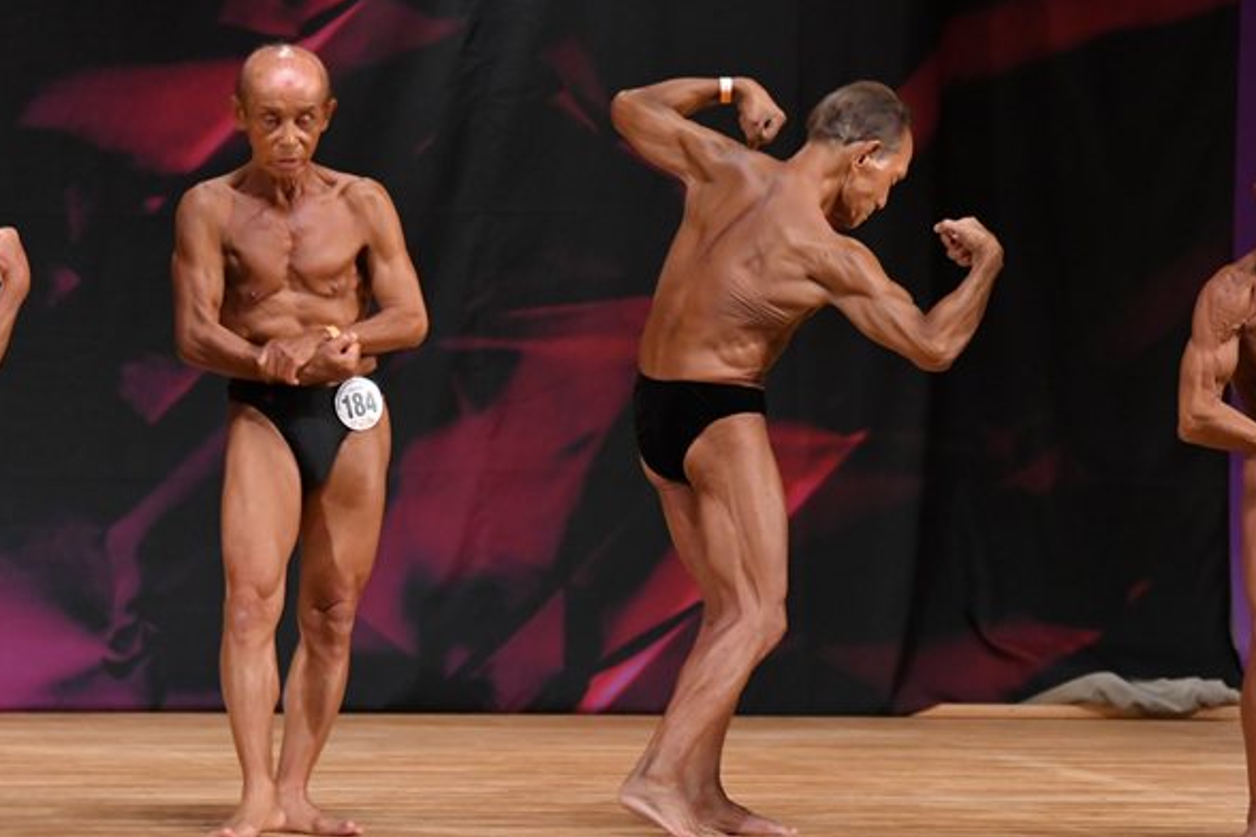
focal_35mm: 336
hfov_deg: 6.1
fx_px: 11722
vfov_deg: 4.1
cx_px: 789
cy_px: 431
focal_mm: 170
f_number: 5.6
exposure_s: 1/400
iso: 4000
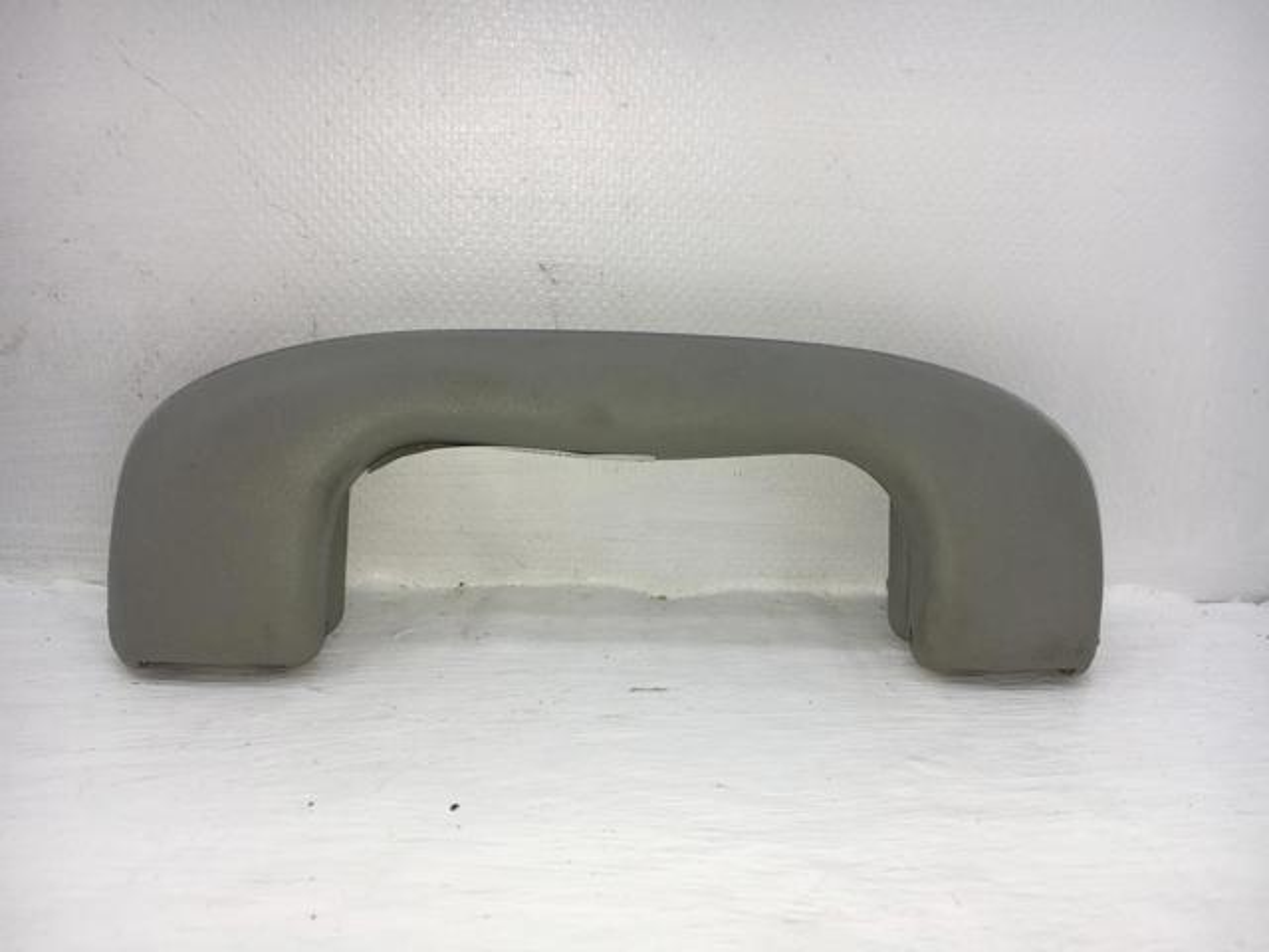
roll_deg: -2.5
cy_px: 476
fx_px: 1063
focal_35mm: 29
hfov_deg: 61.7
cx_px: 634
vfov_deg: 48.2
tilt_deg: -17.6
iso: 25
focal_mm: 4.15
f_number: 2.2
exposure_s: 1/549
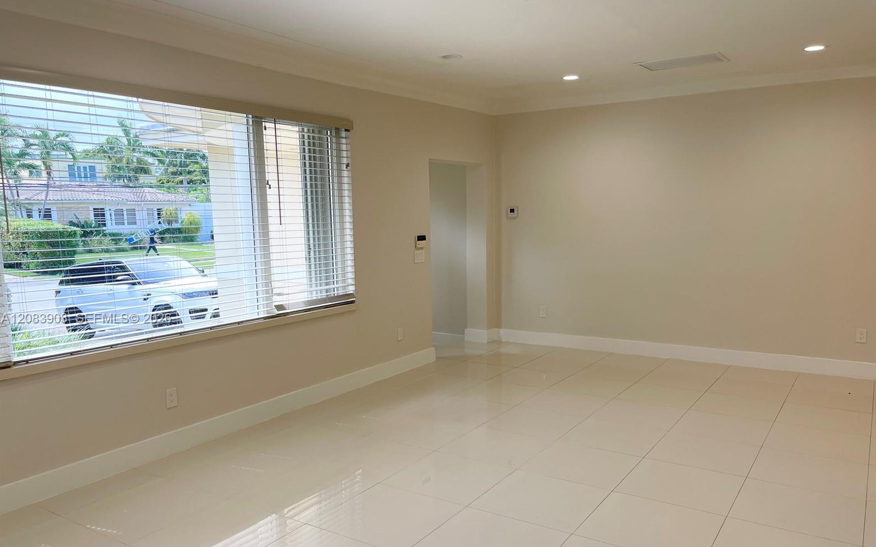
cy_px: 319
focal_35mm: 28
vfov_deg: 44.4
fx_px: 668
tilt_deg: -10.4
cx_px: 443
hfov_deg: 66.5
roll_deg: +1.0
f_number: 1.6
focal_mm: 5.1
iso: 32
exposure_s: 1/132
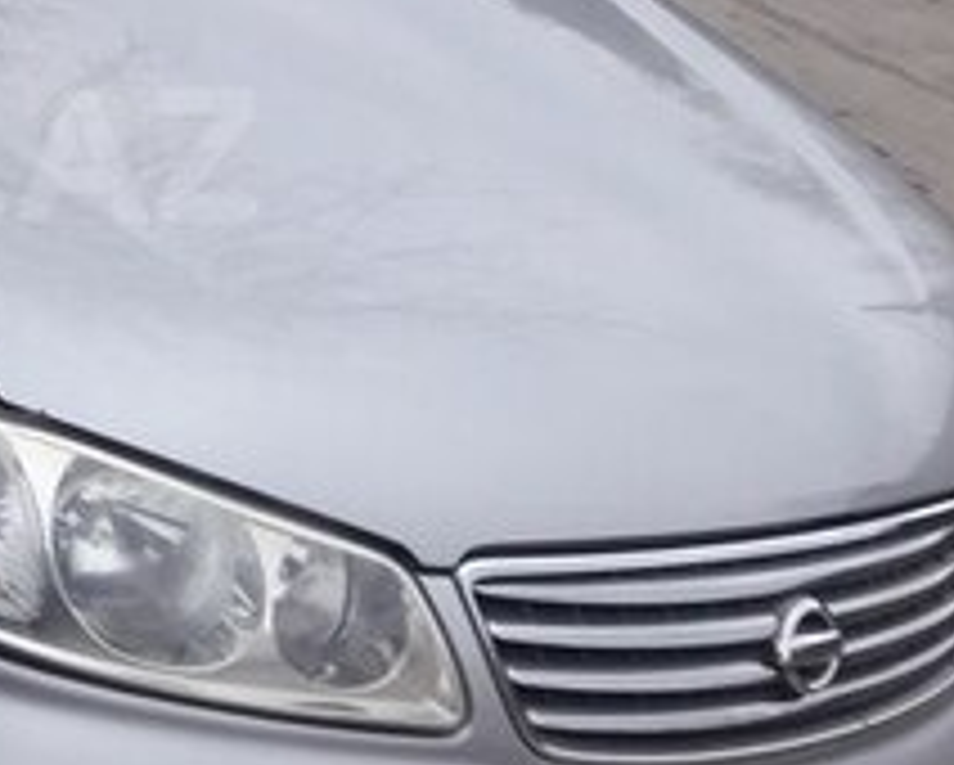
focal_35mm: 85
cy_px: 155
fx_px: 2402
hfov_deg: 20.9
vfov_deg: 17.9
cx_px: -202
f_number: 1.9
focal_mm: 3.7
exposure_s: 1/33
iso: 50
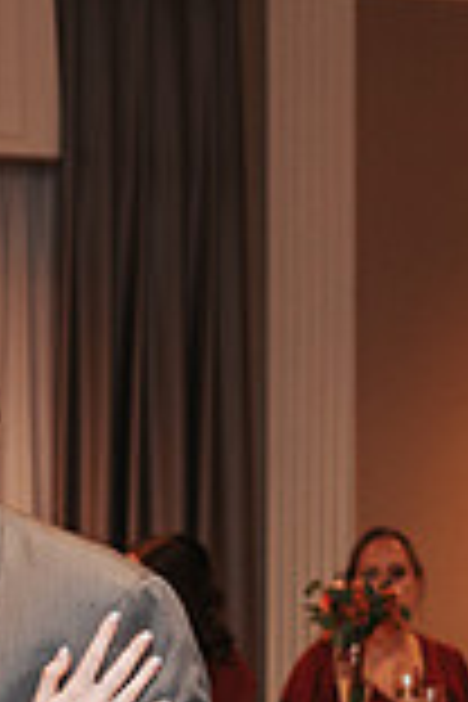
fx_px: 2944
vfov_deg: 13.4
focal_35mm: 151
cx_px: 109
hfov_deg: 9.1
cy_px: 711
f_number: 2.8
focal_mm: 35
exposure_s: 1/160
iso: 1000
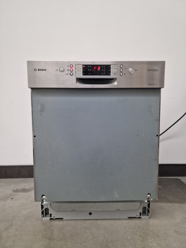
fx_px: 165
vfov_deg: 73.9
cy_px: 124
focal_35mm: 23
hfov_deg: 58.9
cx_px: 93
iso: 800
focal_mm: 6.4
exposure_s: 1/100
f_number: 1.8
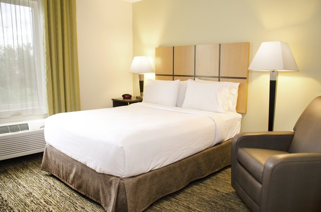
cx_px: 160
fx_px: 267
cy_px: 106
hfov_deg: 62.0
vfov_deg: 43.4
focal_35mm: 30
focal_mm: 20
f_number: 3.5
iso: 100
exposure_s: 1/60
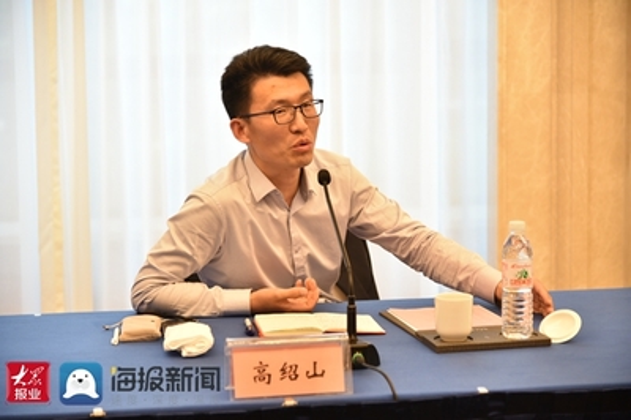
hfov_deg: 23.7
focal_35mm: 86
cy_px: 210
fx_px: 1506
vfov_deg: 15.9
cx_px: 316
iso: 800
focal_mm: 86
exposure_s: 1/80
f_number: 4
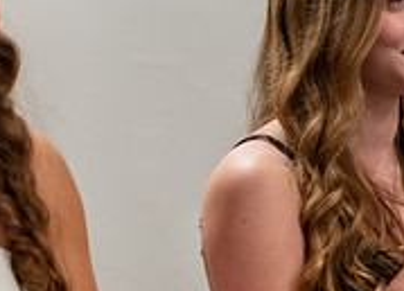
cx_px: 503
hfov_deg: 11.3
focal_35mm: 173
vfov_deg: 8.3
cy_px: 266
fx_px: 1991
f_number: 1.8
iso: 1000
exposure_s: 1/250
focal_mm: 50
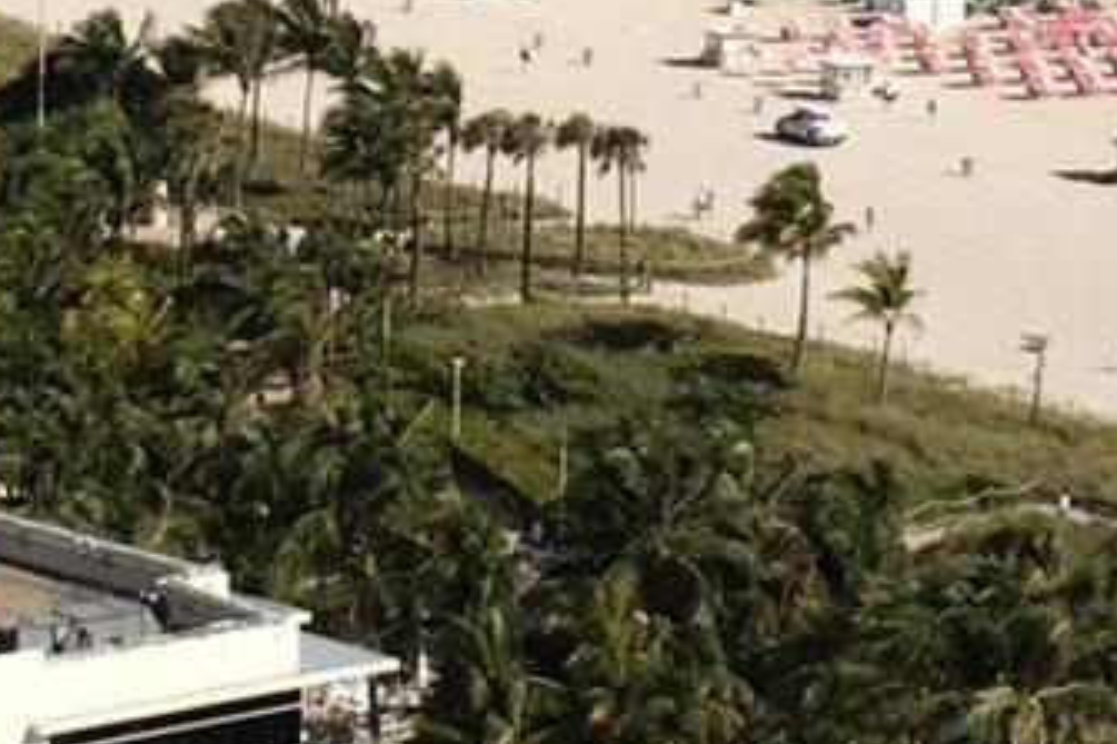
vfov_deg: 9.4
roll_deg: -0.3
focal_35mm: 144
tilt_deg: -5.8
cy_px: -167
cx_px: 380
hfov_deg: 14.2
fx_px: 4466
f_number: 2.2
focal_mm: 4.15
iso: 40
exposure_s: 1/4115
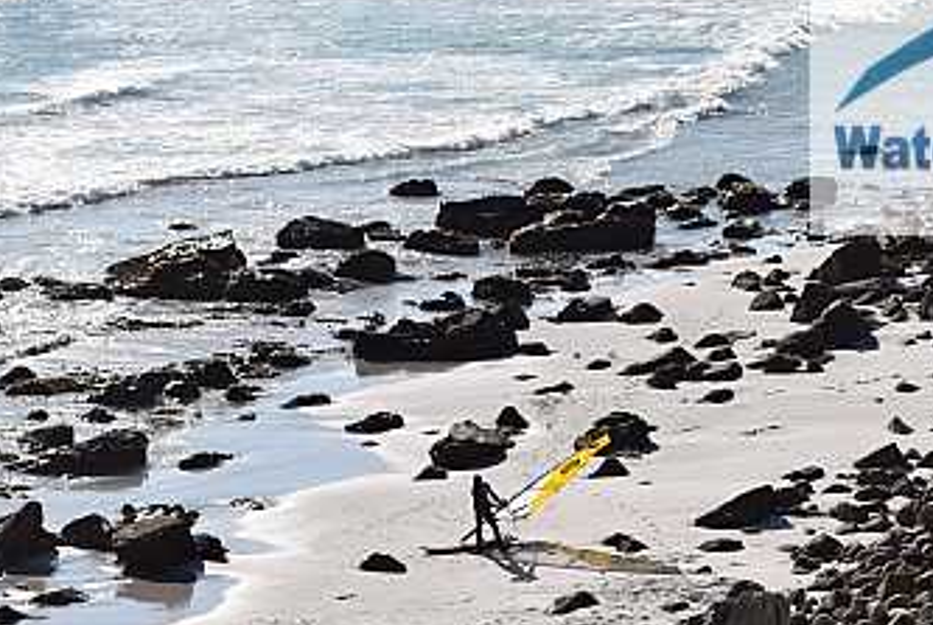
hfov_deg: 11.9
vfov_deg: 8.0
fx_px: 4483
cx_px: 521
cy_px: 392
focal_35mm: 173
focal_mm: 75
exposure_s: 1/400
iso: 200
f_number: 10
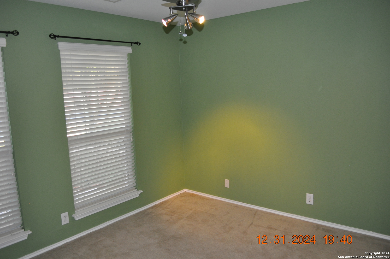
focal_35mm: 27
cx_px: 195
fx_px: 292
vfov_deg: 47.8
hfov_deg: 67.4
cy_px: 130
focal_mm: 18
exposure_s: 1/100
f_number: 3.5
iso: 800
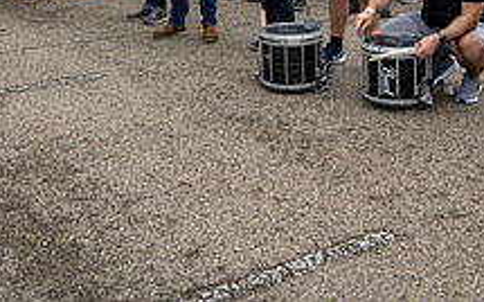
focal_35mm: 66
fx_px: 870
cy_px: -132
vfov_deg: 17.9
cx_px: 252
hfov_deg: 31.1
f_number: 4
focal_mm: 24
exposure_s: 1/800
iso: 640
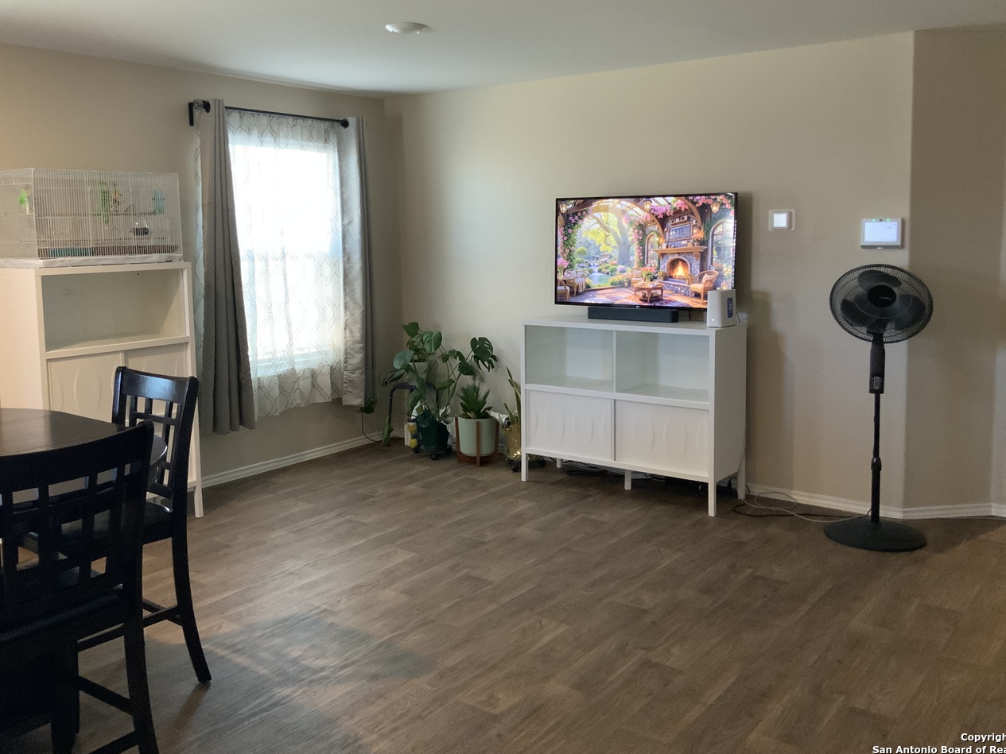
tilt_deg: -7.0
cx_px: 472
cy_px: 327
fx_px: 959
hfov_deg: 55.3
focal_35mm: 33
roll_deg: +1.6
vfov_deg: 42.9
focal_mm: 3
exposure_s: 1/60
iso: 250
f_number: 1.8
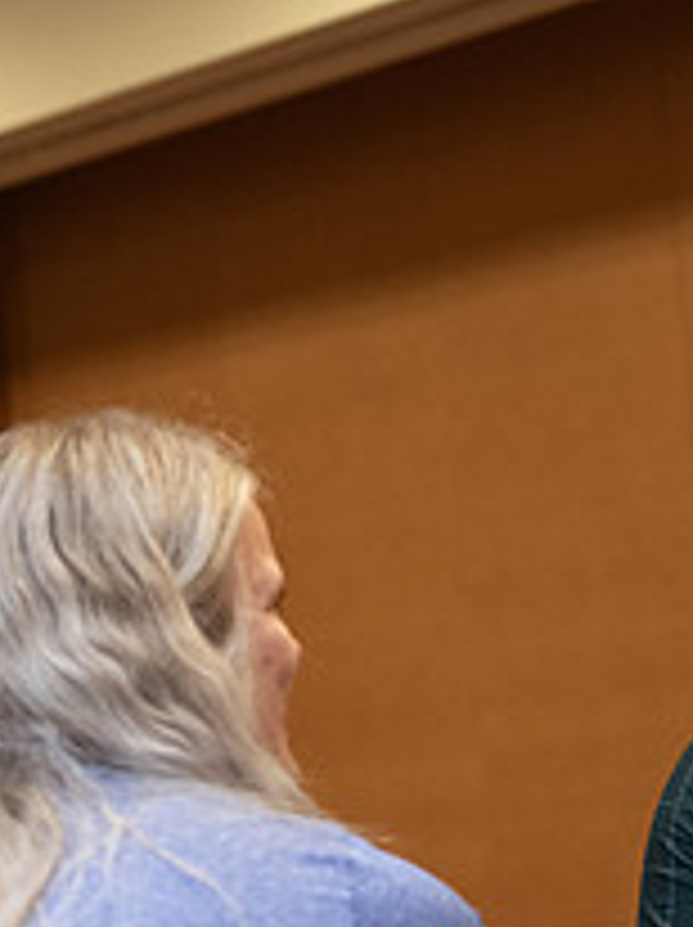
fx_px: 3772
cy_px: 830
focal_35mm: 141
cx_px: 626
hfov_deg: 10.4
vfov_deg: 13.9
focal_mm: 52
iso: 1250
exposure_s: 1/200
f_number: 3.2
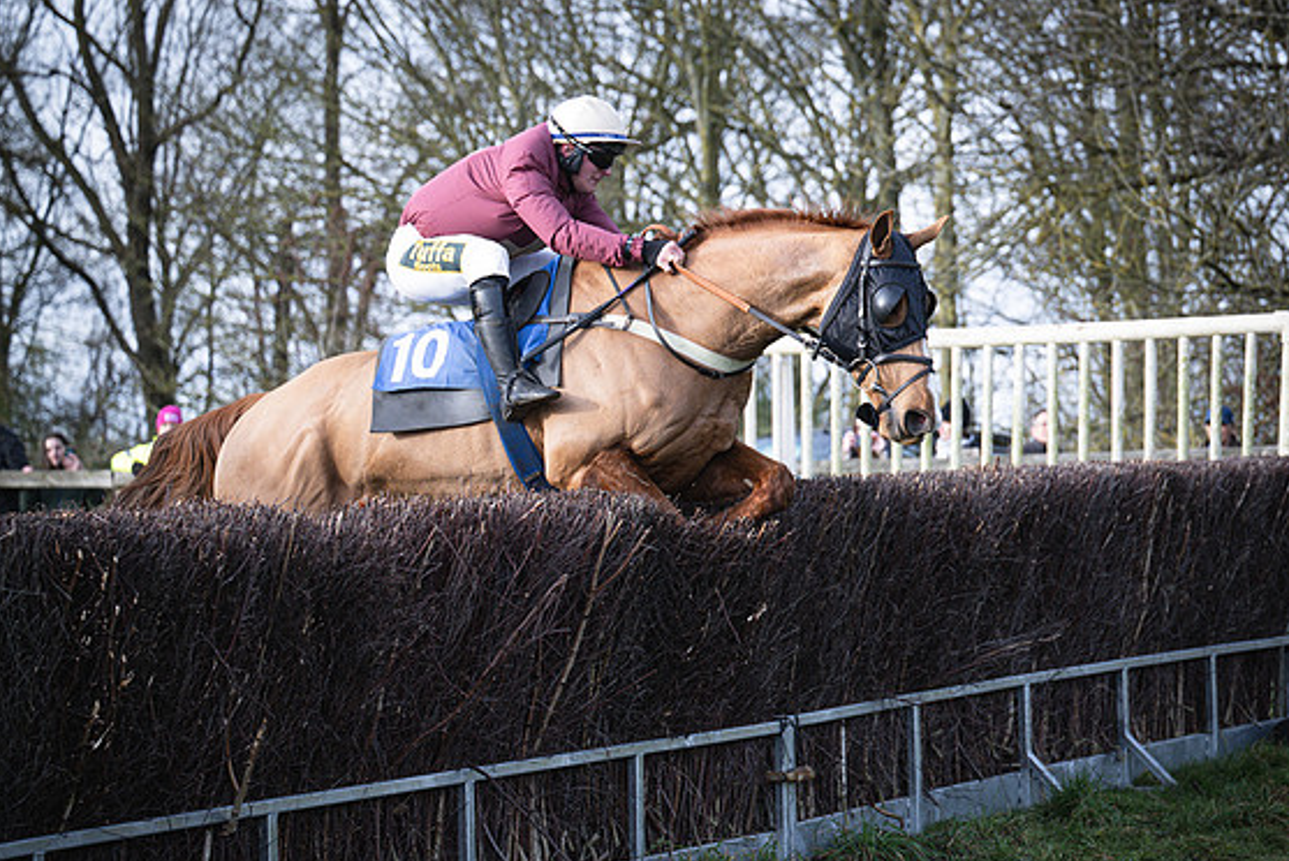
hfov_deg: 19.8
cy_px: 486
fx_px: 3690
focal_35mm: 103
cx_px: 736
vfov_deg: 13.3
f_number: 2.8
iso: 400
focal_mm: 70
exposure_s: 1/2000
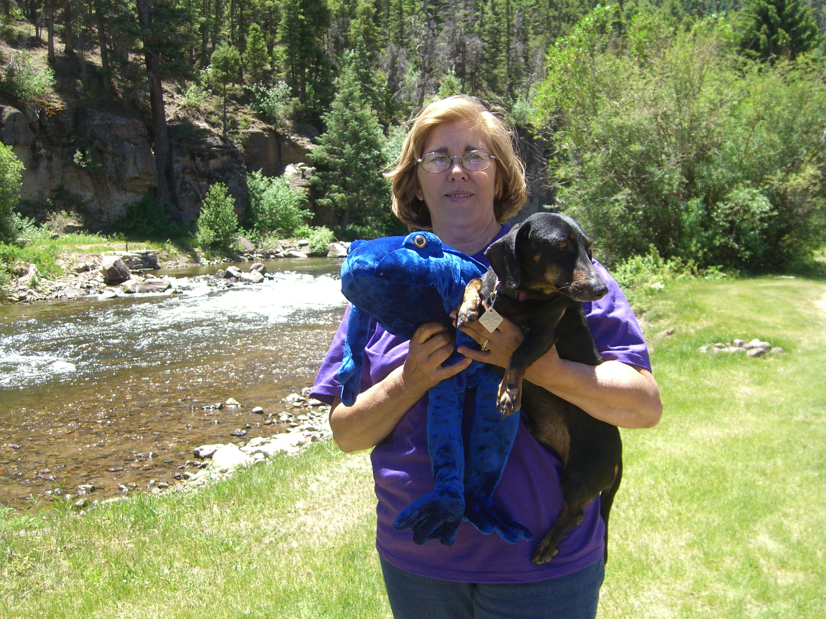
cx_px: 413
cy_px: 310
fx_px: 907
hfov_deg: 49.0
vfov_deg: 37.7
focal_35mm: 38
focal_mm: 7.9
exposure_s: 1/800
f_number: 2.8
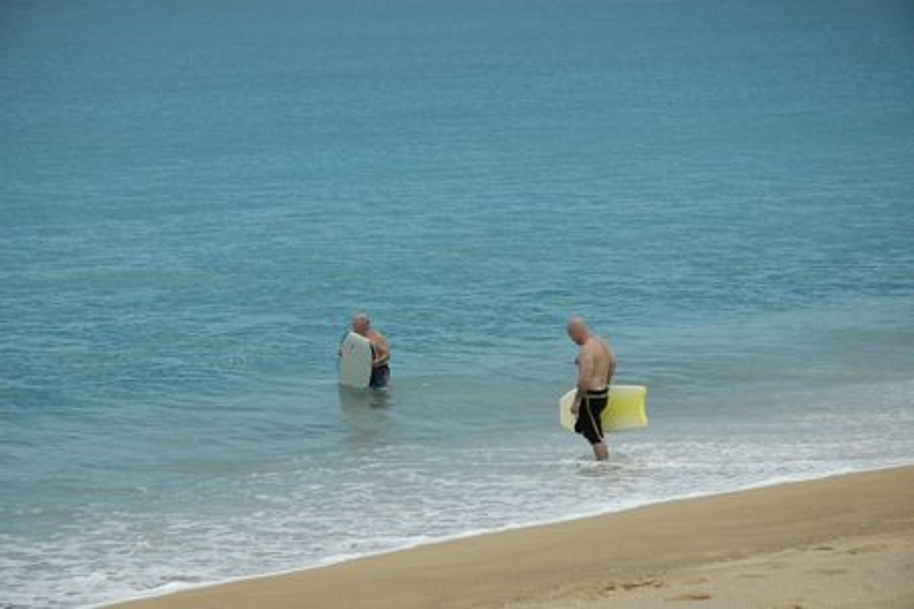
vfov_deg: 13.0
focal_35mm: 105
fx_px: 2666
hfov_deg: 19.5
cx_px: 457
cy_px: 304
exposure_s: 1/2000
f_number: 6.3
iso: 400
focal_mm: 70
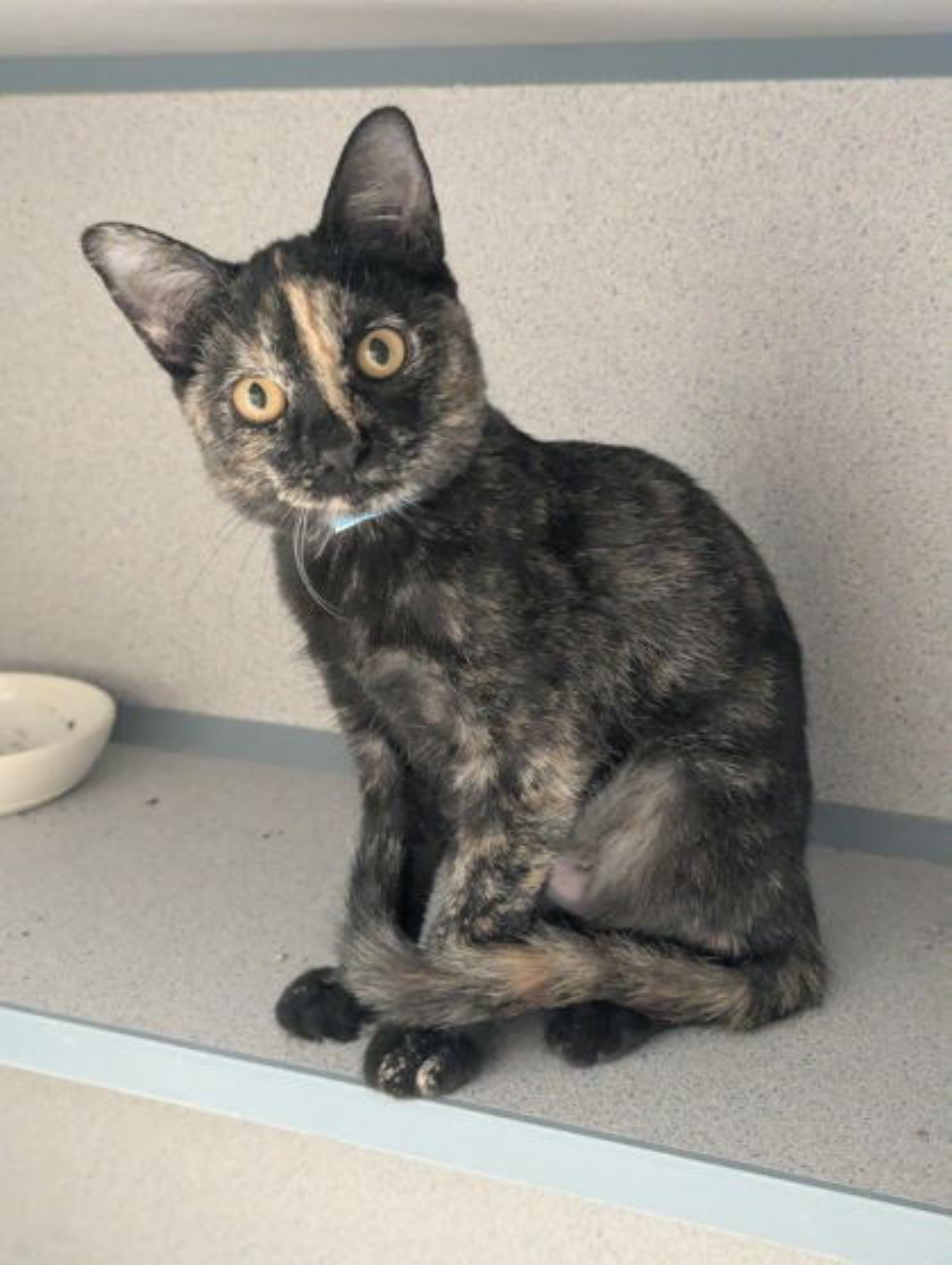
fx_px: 1756
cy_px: 632
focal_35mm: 48
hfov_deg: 30.3
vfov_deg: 39.6
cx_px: 476
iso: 2729
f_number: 1.85
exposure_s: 1/40
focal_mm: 6.81
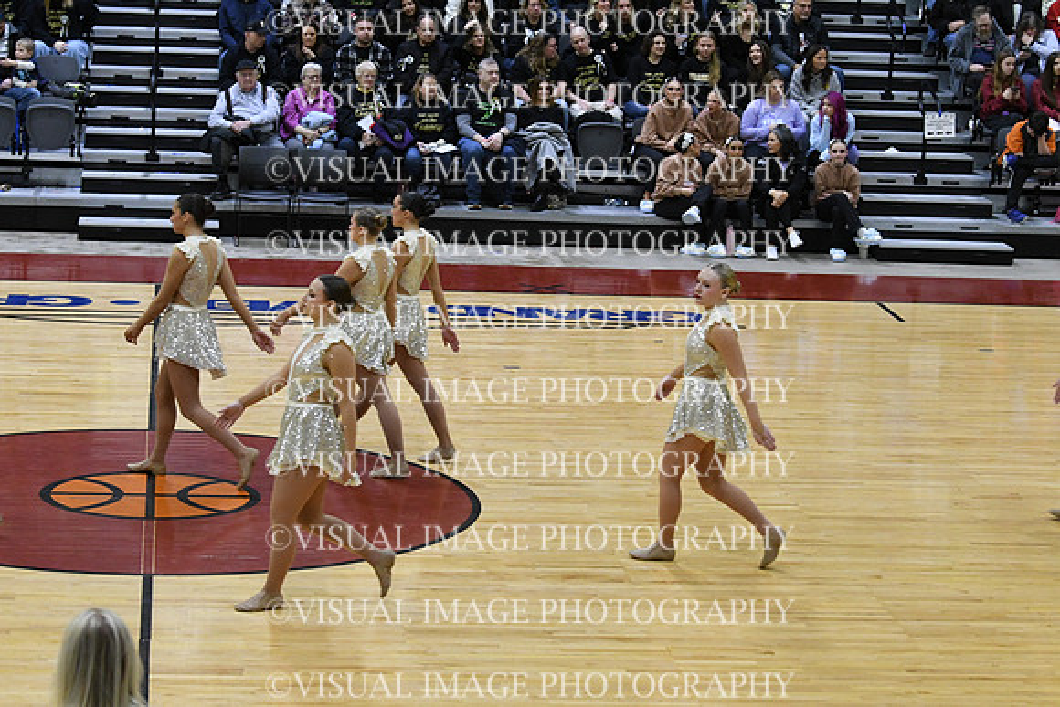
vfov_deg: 13.0
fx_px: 3092
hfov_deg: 19.5
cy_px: 354
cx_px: 530
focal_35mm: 105
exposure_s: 1/500
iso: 5000
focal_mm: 70
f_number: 4
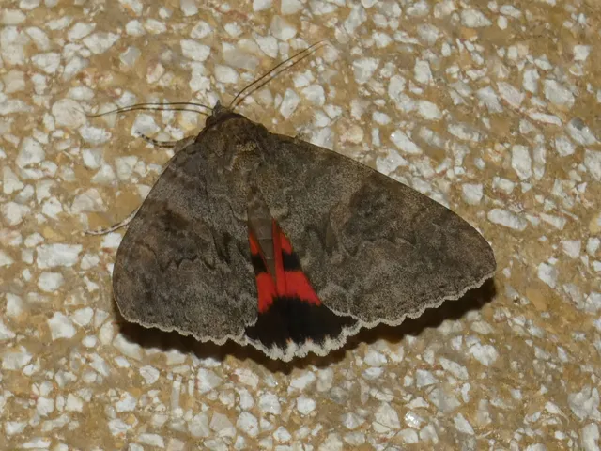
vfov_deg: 6.5
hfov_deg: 8.6
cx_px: 300
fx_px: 3976
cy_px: 226
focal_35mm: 229
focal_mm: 41.1
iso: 200
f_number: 5.5
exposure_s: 1/60
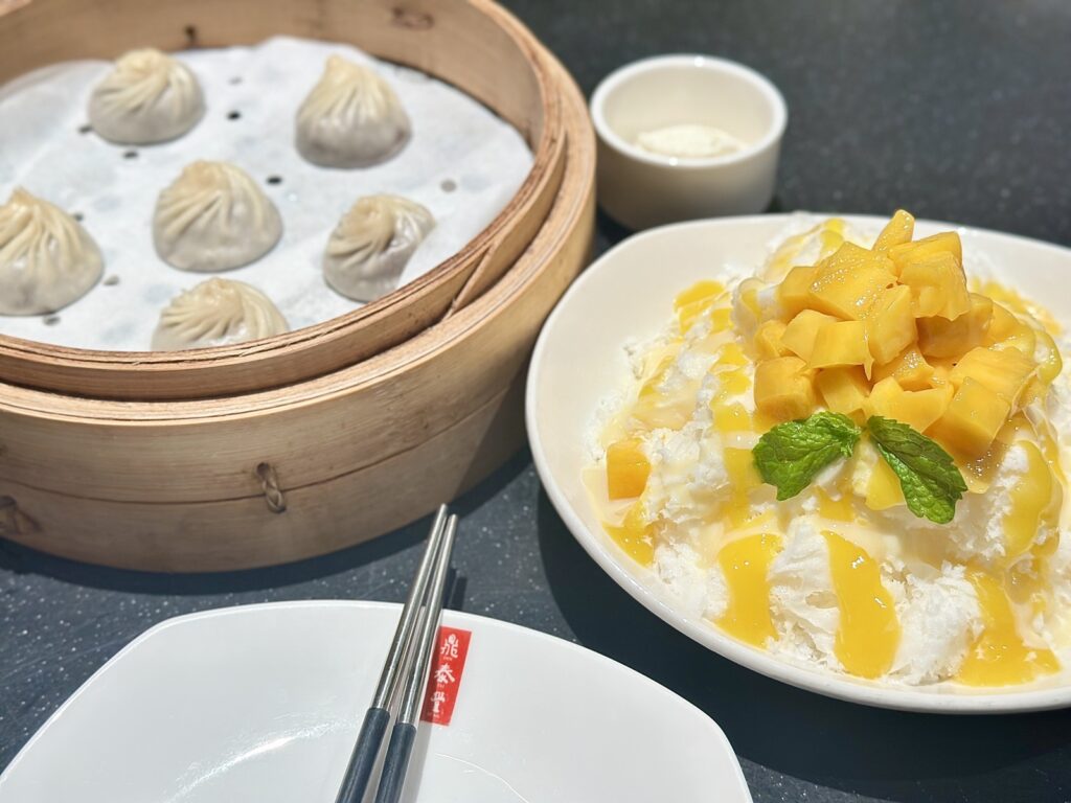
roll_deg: +2.0
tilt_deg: -43.6
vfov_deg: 30.3
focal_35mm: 48
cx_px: 536
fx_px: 1485
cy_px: 402
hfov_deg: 39.7
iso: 160
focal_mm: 6.86
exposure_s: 1/60
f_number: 1.78
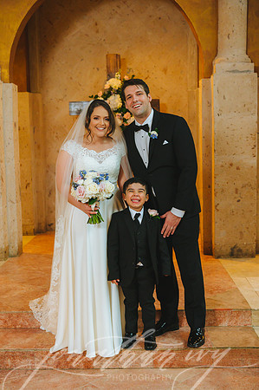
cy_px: 195
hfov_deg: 28.0
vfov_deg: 41.2
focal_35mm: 48
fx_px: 519
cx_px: 130
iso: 4000
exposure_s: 1/160
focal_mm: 48
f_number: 4
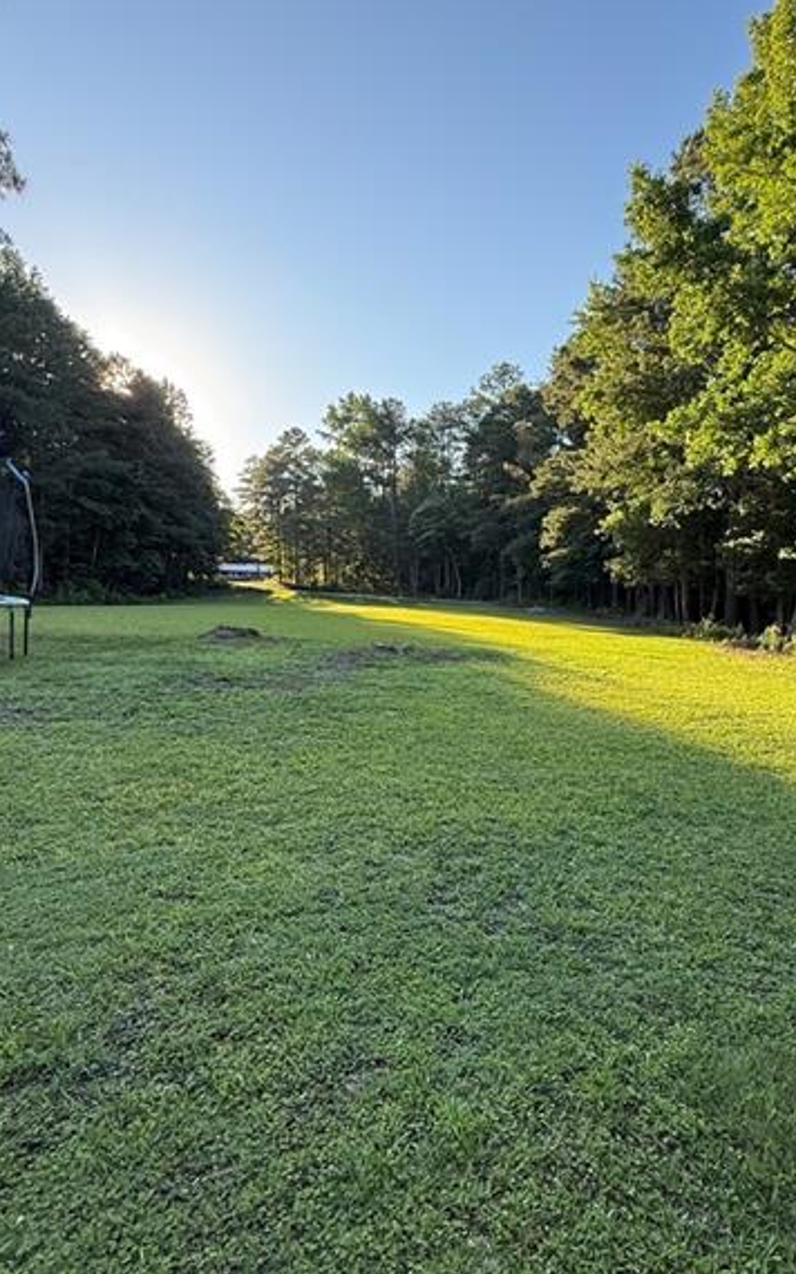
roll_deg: -2.6
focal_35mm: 20
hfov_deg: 58.6
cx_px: 517
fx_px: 695
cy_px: 673
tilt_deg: -5.2
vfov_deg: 85.0
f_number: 2.2
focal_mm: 2.22
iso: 64
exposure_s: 1/340
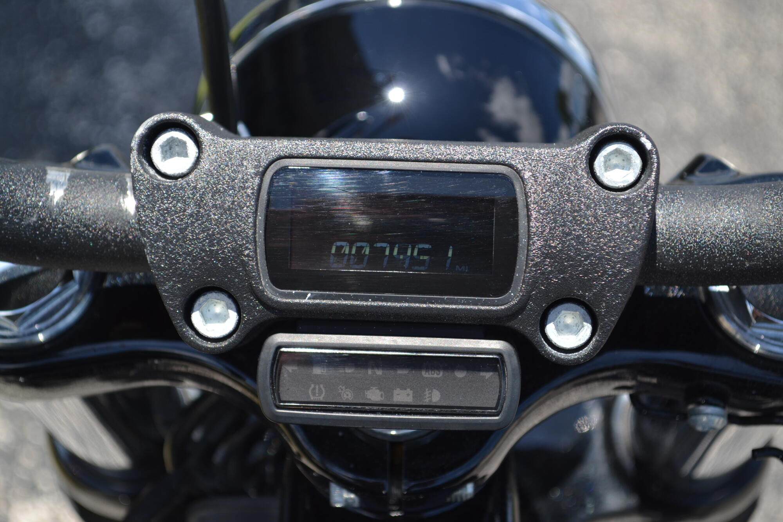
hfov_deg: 24.6
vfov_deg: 16.6
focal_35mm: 82
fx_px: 1794
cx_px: 392
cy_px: 261
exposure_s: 1/200
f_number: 6.3
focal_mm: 55
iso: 100
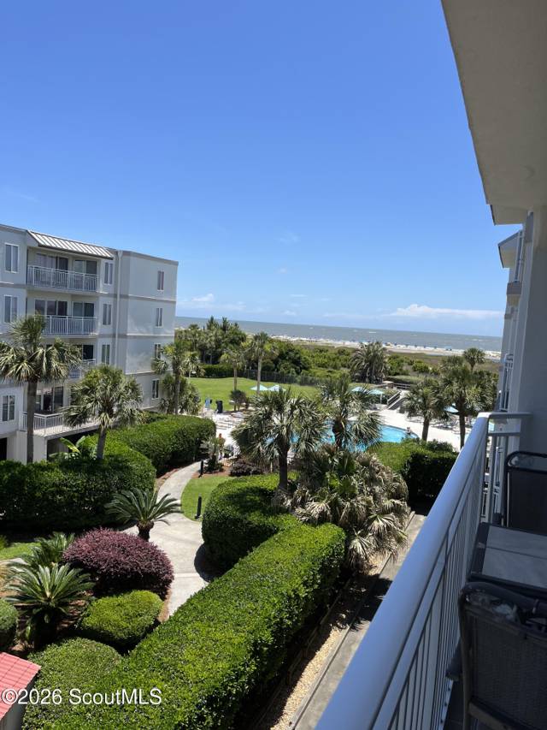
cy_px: 365
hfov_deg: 53.1
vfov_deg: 67.3
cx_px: 274
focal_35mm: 26
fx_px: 548
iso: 50
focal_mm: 5.1
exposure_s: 1/3876
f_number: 1.6
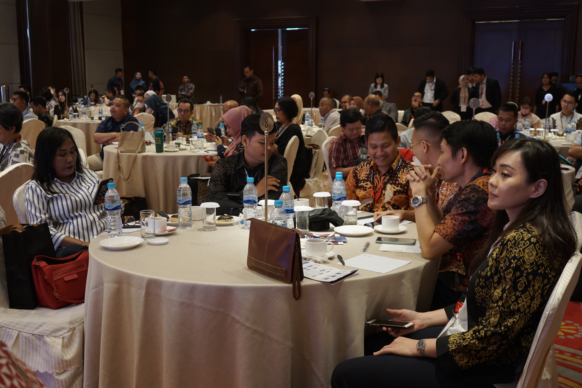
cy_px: 194
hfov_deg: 46.4
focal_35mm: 42
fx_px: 679
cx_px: 291
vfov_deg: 31.9
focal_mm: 42
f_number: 5.6
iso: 640
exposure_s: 1/25
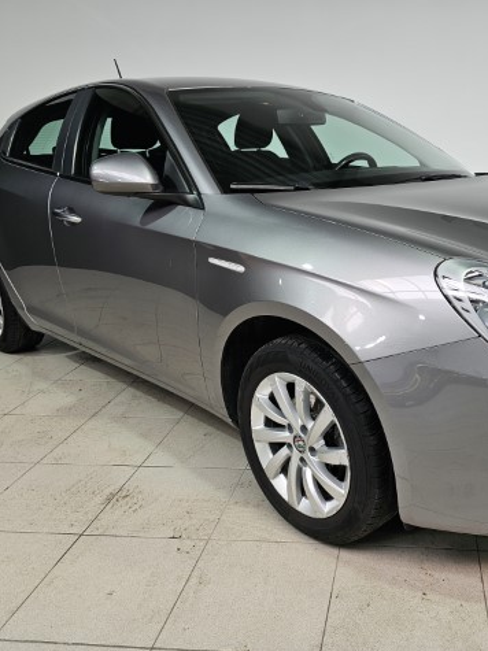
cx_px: 351
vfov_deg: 58.4
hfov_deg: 44.3
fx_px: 583
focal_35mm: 31
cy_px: 325
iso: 64
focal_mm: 6.3
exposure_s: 1/180
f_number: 1.7
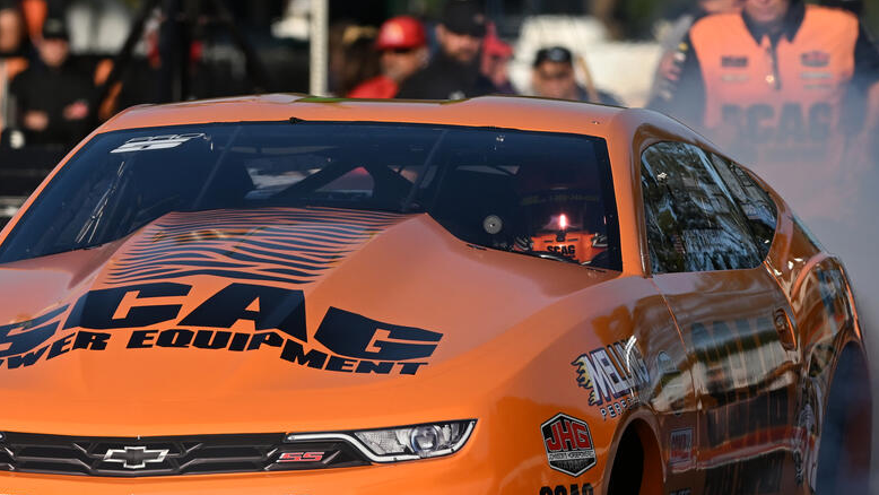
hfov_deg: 2.8
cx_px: 378
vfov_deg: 1.6
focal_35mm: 775
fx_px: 18067
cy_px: 318
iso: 250
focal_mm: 300
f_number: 7.1
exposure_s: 1/1600
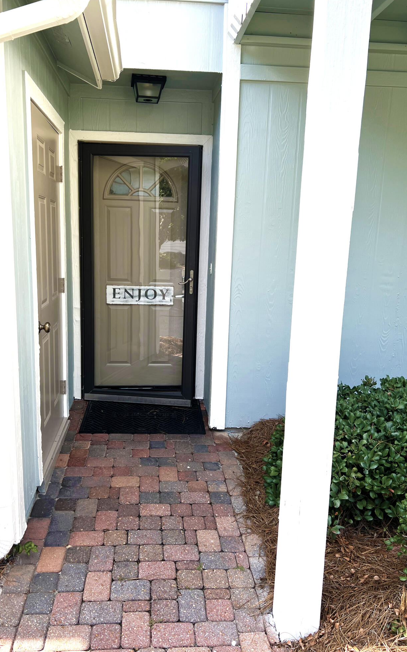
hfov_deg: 44.5
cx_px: 186
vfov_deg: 66.5
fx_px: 497
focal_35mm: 28
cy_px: 327
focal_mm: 5.7
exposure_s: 1/753
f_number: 1.5
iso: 50
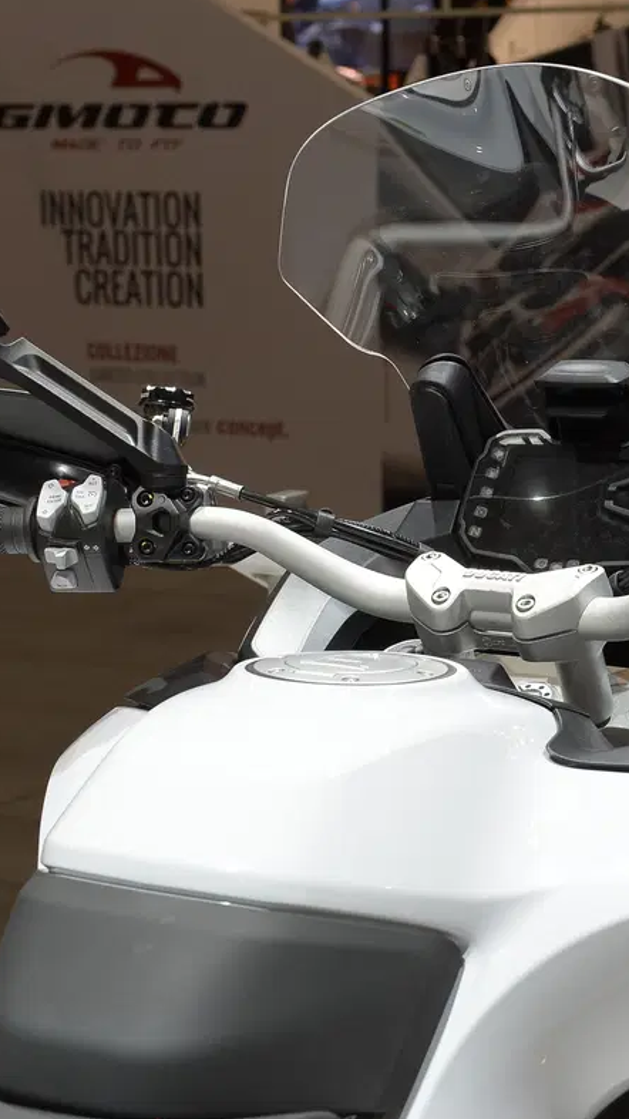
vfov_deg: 25.6
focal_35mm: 83
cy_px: 557
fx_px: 2462
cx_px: 510
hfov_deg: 14.5
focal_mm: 52
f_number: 8
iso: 800
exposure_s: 1/160
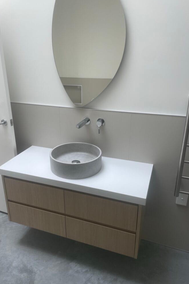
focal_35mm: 28
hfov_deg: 46.3
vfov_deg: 65.5
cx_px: 84
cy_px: 143
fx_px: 221
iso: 32
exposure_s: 1/121
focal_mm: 4.2
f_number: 1.6
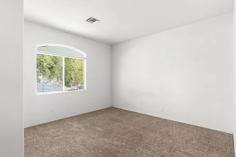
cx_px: 121
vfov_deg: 67.4
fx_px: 118
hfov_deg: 90.0
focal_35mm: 18
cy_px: 80
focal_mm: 17
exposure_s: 1/8
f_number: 8
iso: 400
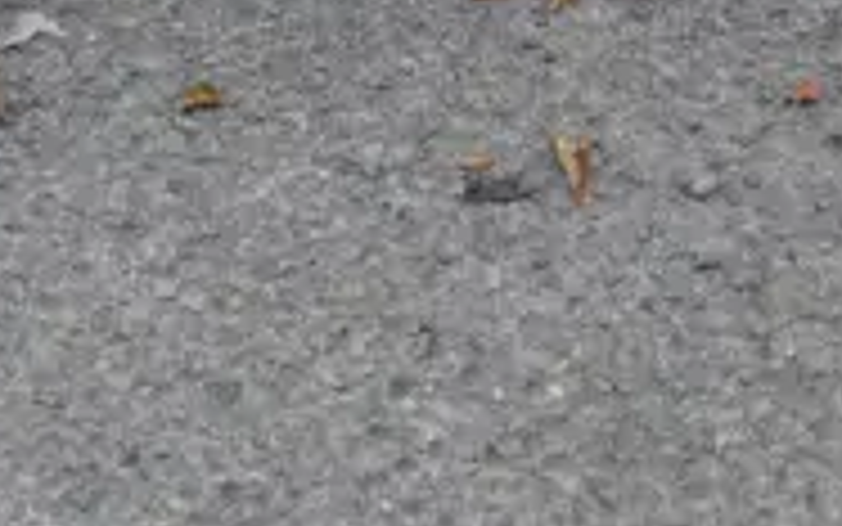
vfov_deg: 4.8
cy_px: -1196
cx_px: 653
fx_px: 5876
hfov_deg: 8.2
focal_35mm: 256
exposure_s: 1/60
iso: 320
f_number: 4.7
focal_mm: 22
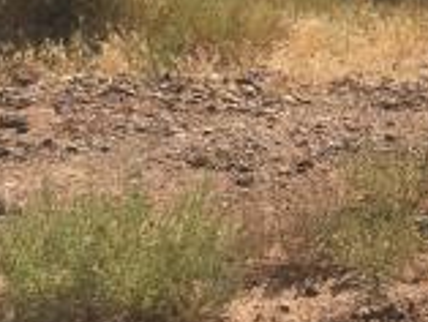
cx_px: 769
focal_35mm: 118
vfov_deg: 12.0
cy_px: -158
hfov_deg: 14.6
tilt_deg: -2.9
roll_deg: -0.3
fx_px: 1460
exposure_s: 1/2198
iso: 25
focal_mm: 4.15
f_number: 2.2
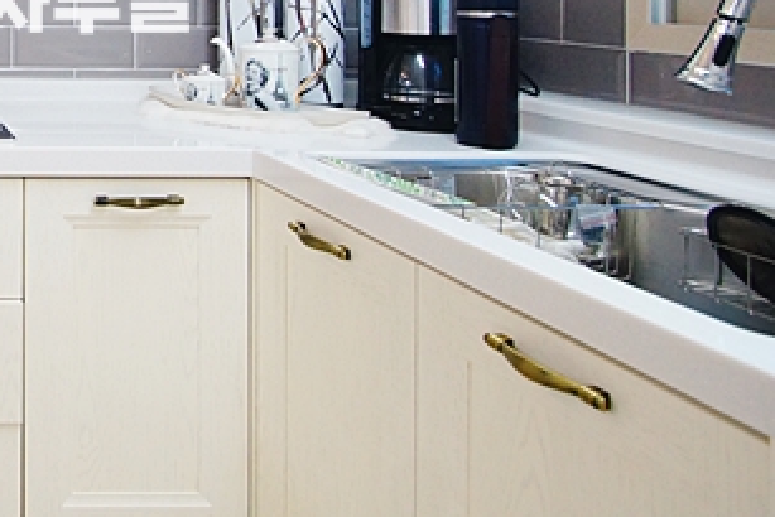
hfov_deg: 38.6
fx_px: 840
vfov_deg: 30.9
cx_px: -124
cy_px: -38
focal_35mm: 39
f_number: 3.5
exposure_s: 1/160
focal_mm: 10
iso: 800
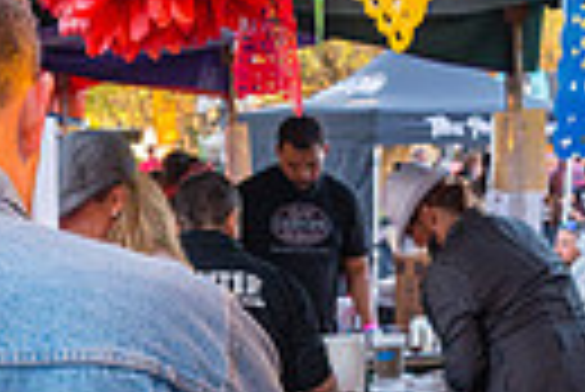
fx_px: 1741
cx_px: 369
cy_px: 365
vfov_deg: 12.7
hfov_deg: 19.0
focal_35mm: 107
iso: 1250
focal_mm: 24
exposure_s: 1/500
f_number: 4
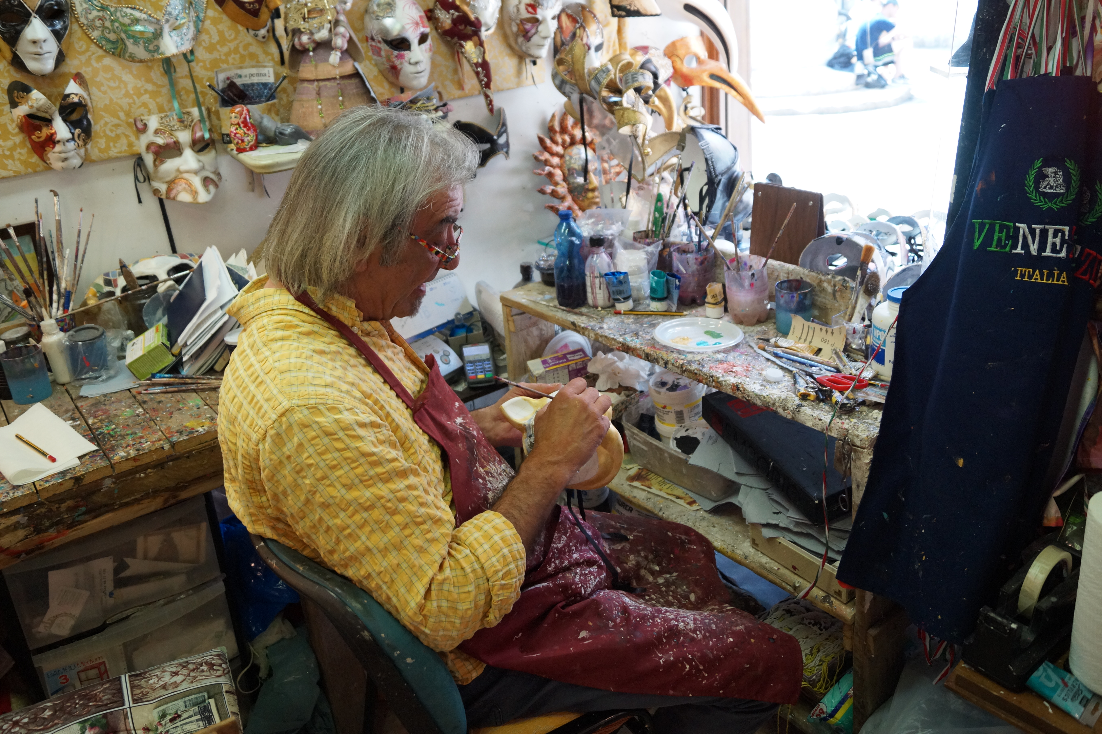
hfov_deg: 67.4
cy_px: 367
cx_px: 551
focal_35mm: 27
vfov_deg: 47.9
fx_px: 826
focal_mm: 18
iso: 800
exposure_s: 1/160
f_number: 4
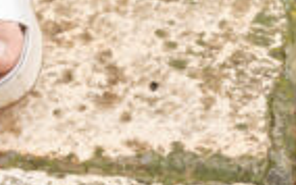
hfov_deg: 6.4
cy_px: -567
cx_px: -498
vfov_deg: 4.0
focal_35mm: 305
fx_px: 2462
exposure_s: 1/125
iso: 500
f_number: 4
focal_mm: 50
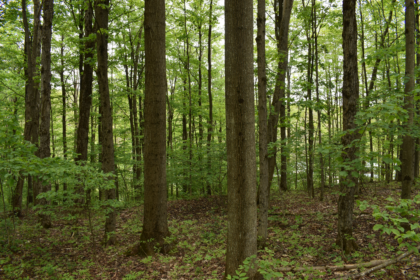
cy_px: 140
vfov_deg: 48.0
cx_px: 210
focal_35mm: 27
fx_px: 315
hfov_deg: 67.4
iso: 400
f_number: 7.1
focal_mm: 18
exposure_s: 1/200
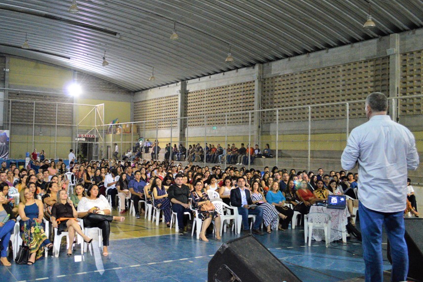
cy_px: 137
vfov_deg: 36.8
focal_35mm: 36
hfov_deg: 53.0
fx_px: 423
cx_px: 181
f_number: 3.8
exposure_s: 1/50
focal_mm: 20
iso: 3200
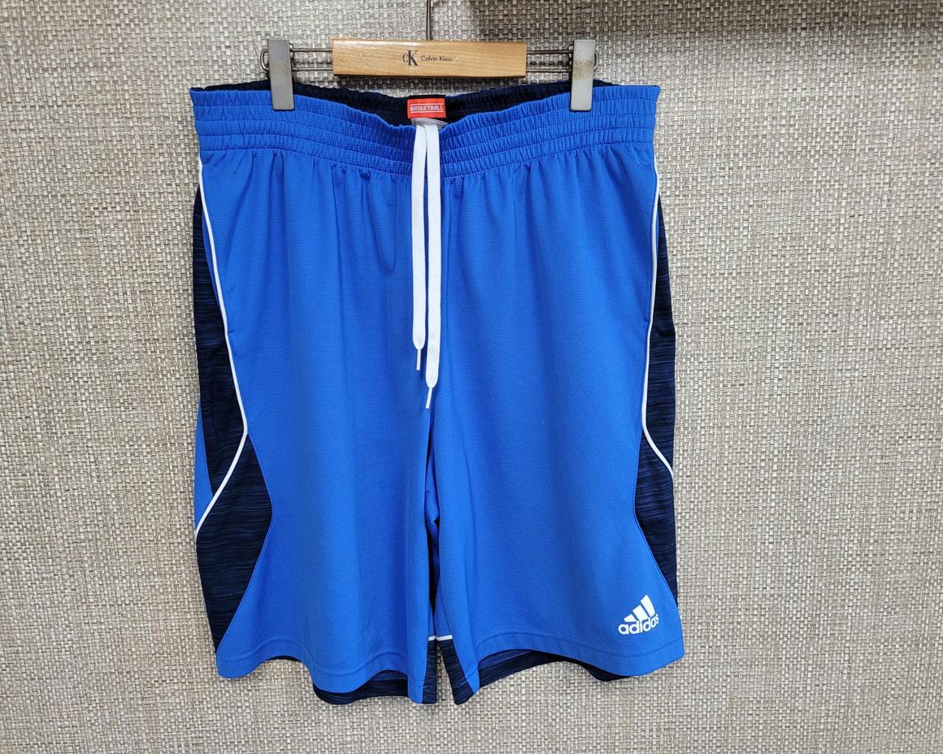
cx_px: 445
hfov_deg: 62.2
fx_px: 781
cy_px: 379
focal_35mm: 28
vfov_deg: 51.5
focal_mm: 5.4
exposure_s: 1/60
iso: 200
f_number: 1.8
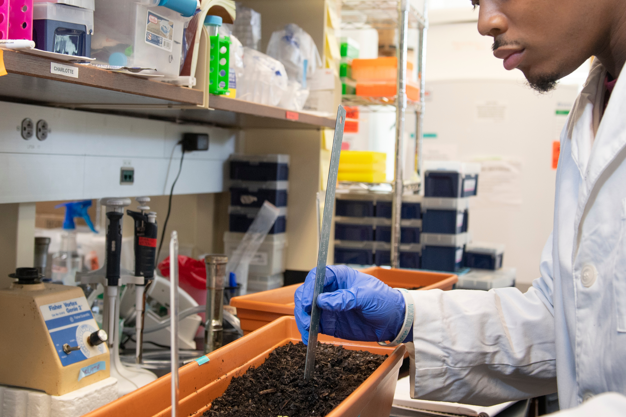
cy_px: 161
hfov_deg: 38.9
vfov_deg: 26.4
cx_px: 319
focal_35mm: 51
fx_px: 887
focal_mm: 32
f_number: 4
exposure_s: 1/125
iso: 800
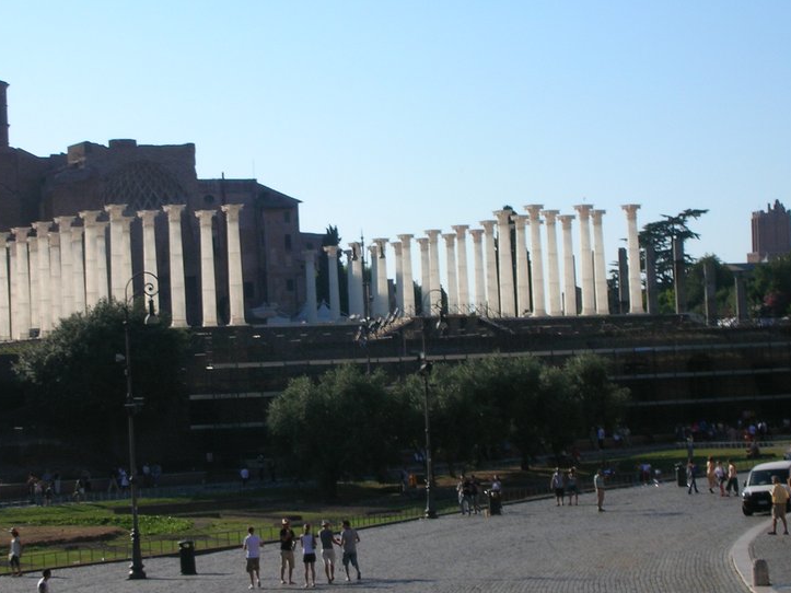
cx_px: 374
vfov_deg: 14.6
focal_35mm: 101
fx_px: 2308
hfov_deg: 19.4
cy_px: 268
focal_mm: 12.2
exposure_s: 1/64.5
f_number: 12.4
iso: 50
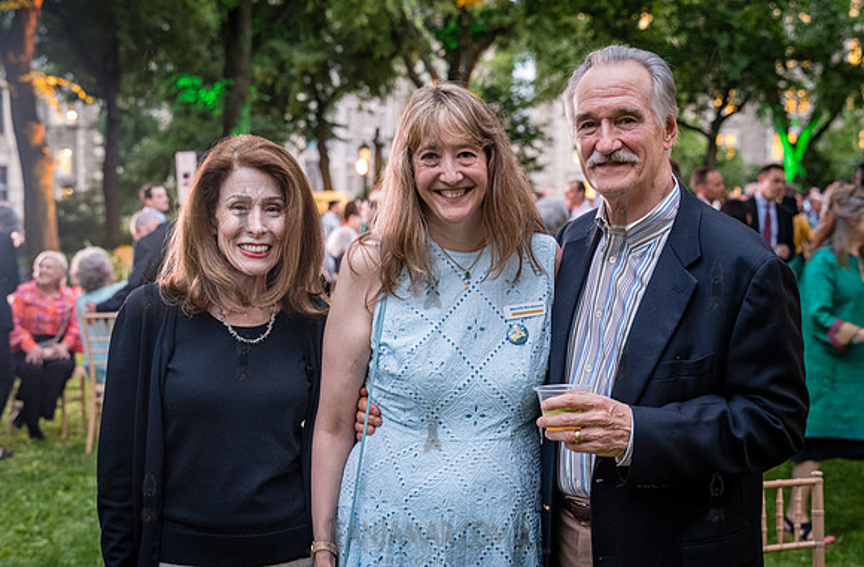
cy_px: 318
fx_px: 1274
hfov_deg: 37.4
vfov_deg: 25.1
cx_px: 450
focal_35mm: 53
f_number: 4
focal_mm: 48
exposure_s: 1/40
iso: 6400
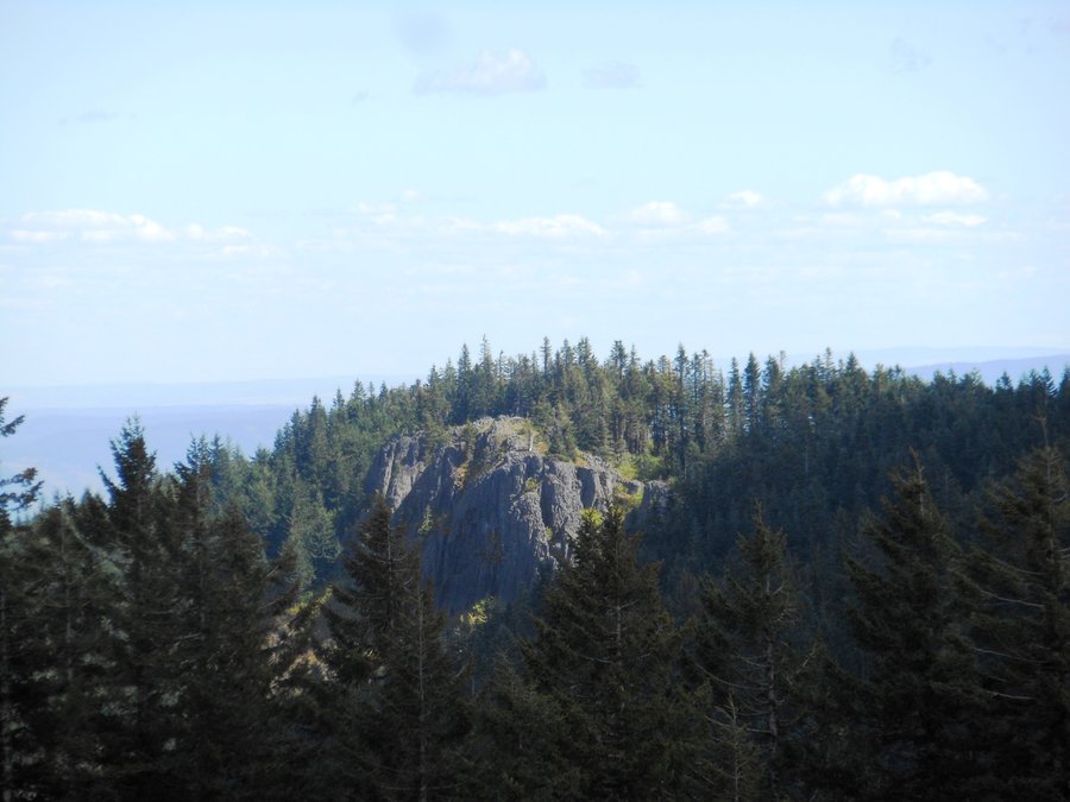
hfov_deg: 7.9
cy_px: 401
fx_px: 7728
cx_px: 535
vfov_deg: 5.9
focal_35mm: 250
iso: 80
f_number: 5.8
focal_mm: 45
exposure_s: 1/320
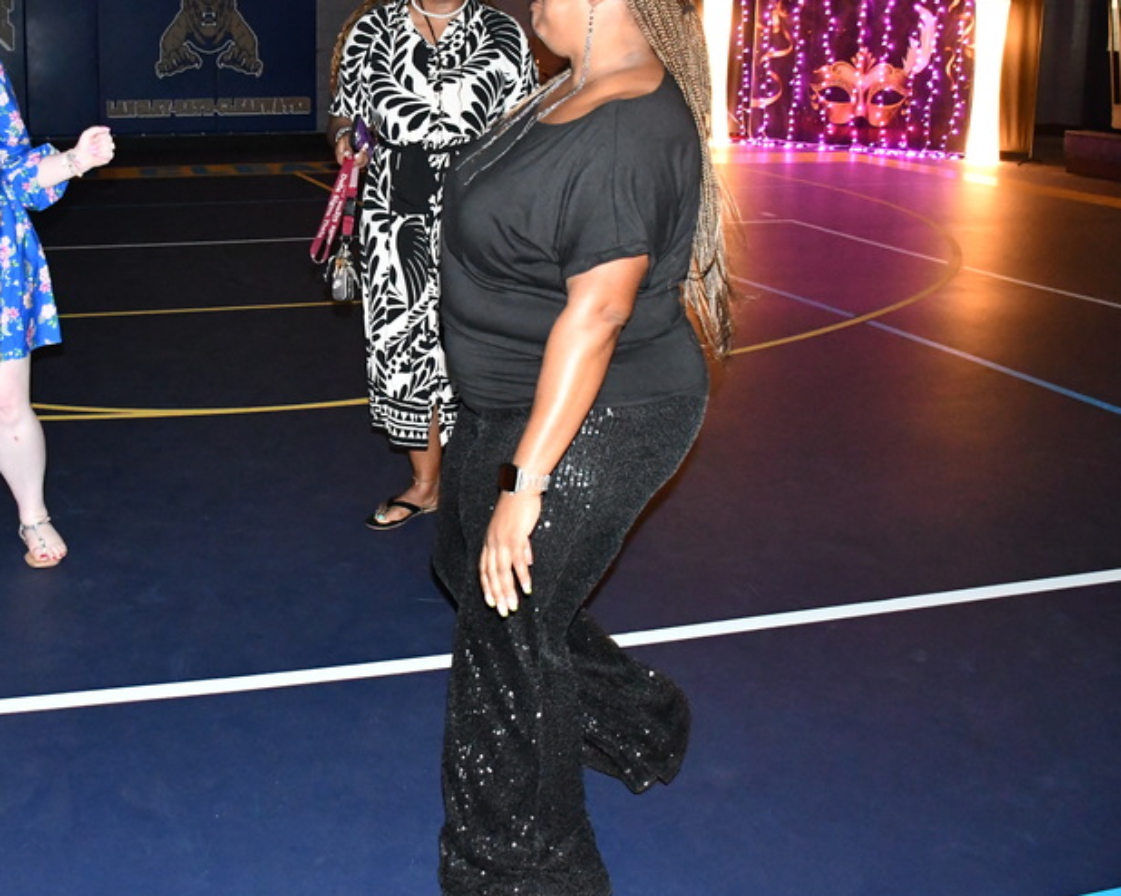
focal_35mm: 42
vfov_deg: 35.3
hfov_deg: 43.0
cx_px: 336
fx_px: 1393
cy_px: 286
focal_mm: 18
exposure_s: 1/60
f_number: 3.5
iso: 6400
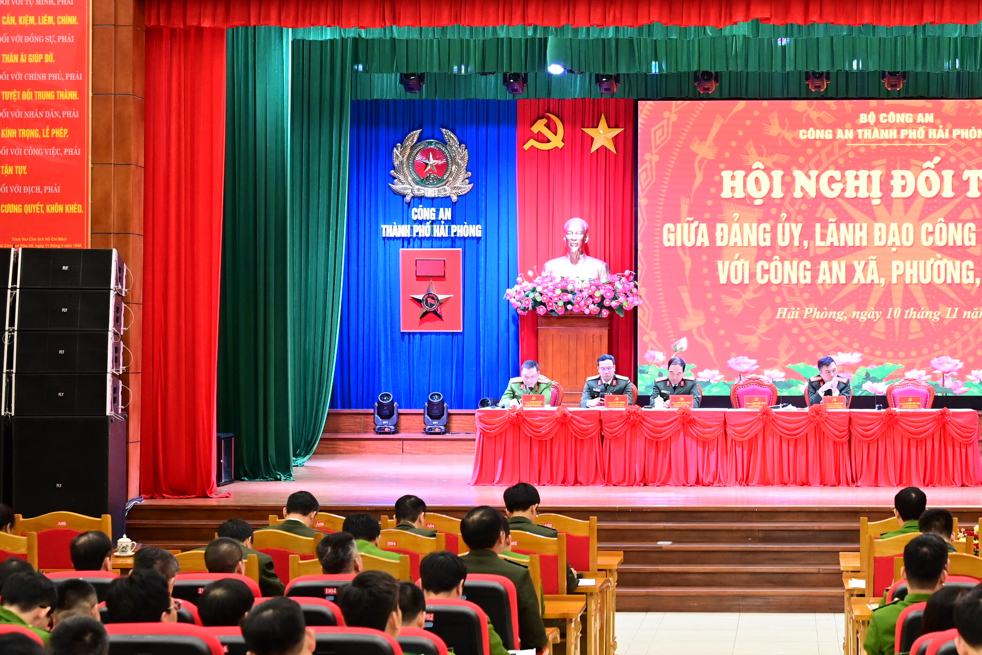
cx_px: 733
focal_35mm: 71
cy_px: 294
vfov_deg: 19.2
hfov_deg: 28.1
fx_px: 1937
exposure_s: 1/100
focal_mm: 43
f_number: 4
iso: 2000
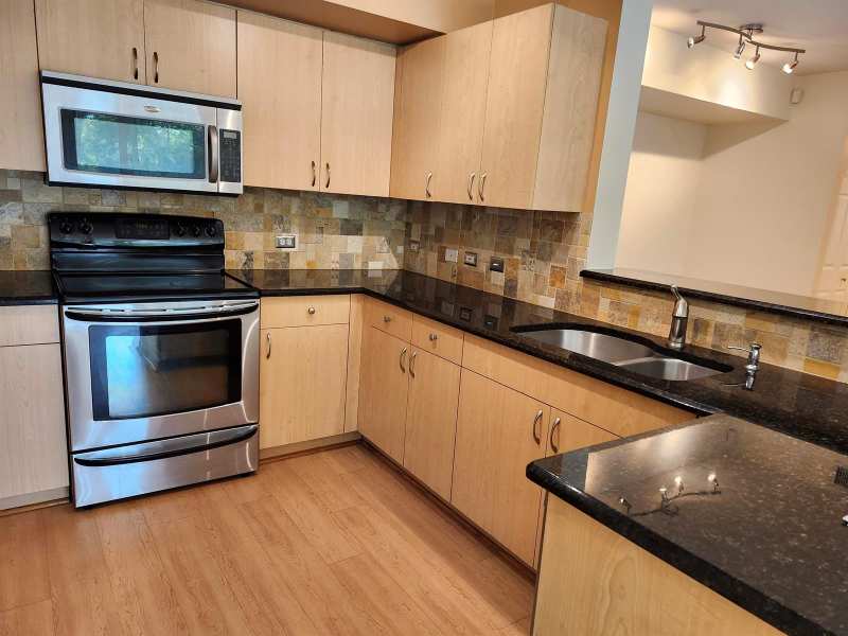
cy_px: 318
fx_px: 563
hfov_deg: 73.9
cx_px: 424
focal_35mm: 23
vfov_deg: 58.9
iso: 320
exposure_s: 1/120
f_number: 1.8
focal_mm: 5.54
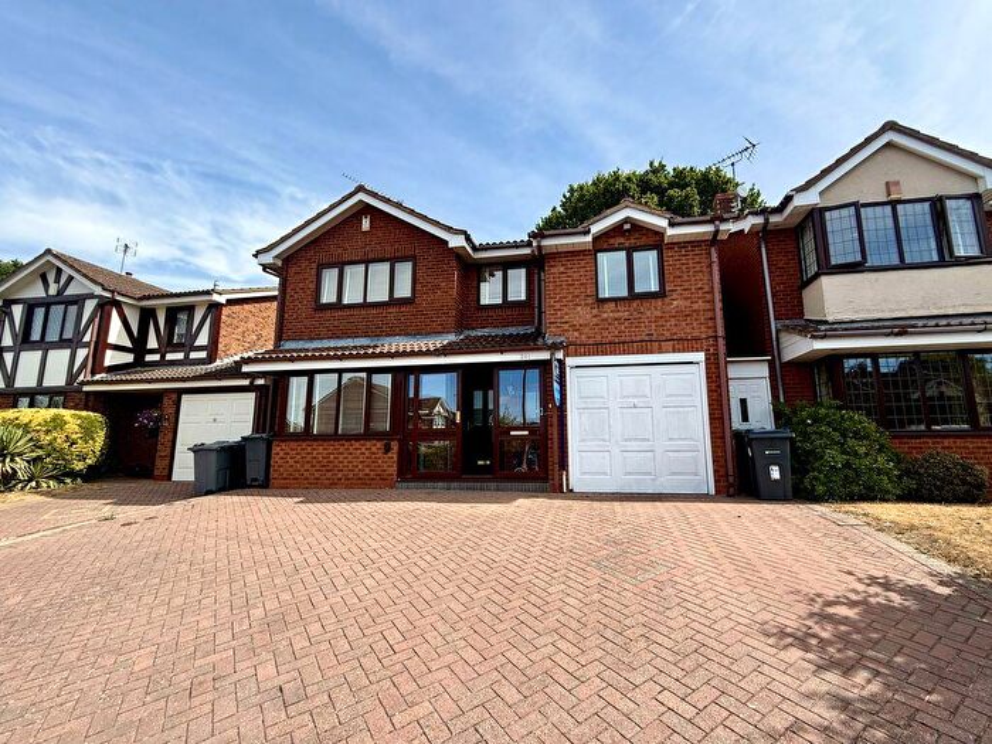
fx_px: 401
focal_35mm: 14
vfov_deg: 85.7
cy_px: 372
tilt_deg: +10.7
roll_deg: -0.8
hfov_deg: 102.1
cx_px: 496
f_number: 2.2
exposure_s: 1/888
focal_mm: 2.22
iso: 50
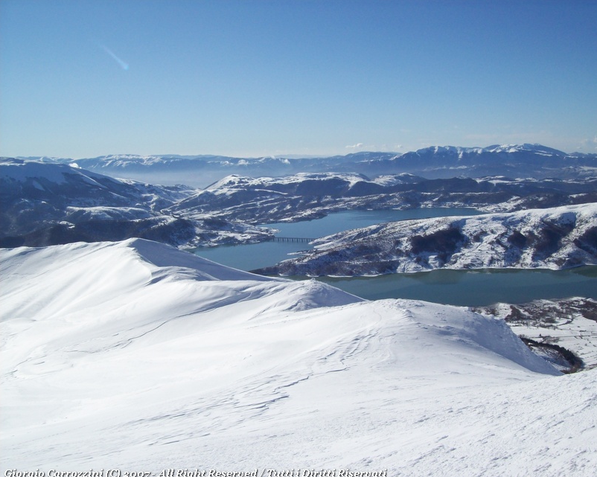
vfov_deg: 39.1
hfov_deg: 47.9
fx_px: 671
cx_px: 320
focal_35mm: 38
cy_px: 241
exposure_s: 1/1401
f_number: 4.8
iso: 80
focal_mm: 6
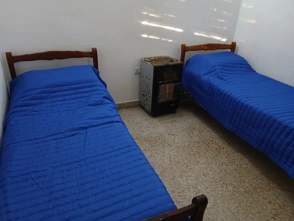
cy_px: 110
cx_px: 147
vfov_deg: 53.1
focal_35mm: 26
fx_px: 221
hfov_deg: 67.3
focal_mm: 3.98
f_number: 1.8
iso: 1000
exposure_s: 1/16.7
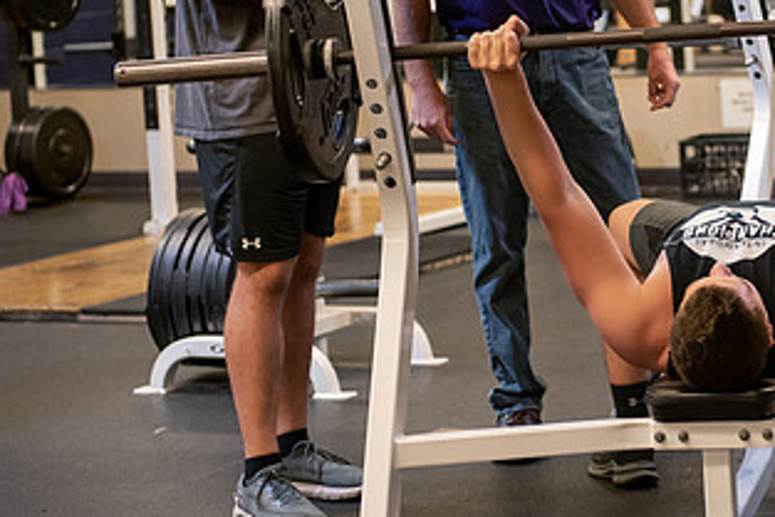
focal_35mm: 126
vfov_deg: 10.8
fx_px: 2714
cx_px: 713
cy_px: 75
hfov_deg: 16.0
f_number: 3.2
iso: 1000
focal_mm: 66
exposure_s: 1/200
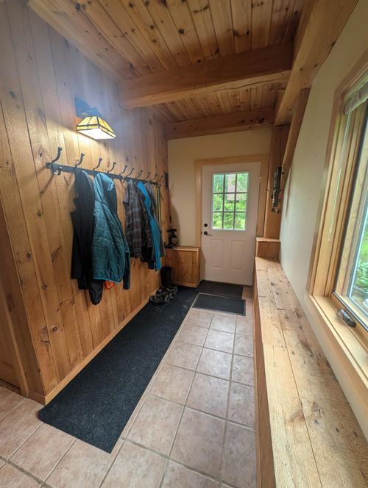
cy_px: 244
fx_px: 170
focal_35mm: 12
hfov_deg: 94.6
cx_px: 184
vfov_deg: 110.5
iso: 58
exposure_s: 1/120
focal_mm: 2.02
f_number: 1.7
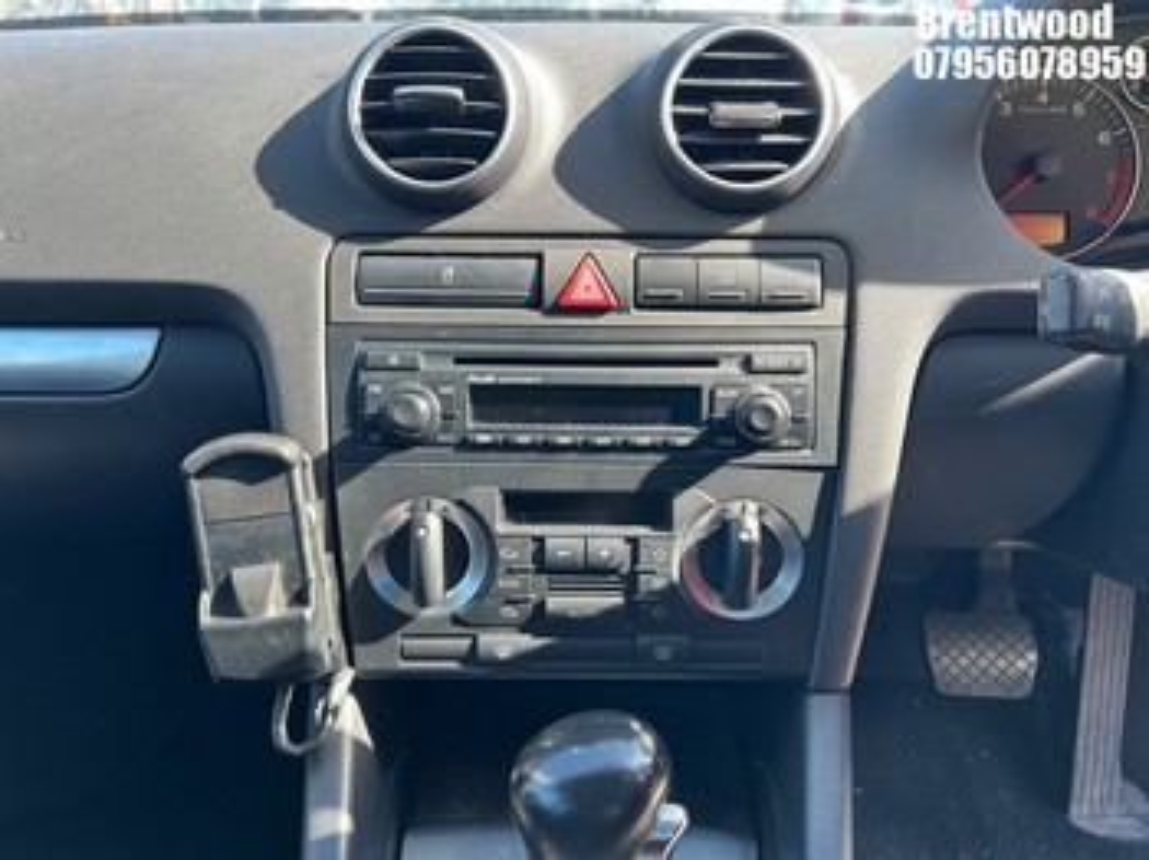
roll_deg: +0.1
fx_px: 862
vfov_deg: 53.0
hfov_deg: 67.3
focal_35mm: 26
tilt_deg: -26.0
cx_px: 574
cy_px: 430
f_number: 1.5
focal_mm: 5.7
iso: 40
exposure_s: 1/121
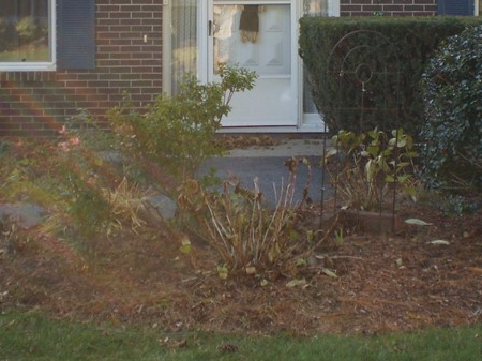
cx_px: 232
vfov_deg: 17.6
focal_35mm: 82
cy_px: 20
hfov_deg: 23.8
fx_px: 1141
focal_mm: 6.3
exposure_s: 1/160
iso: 64
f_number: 3.1
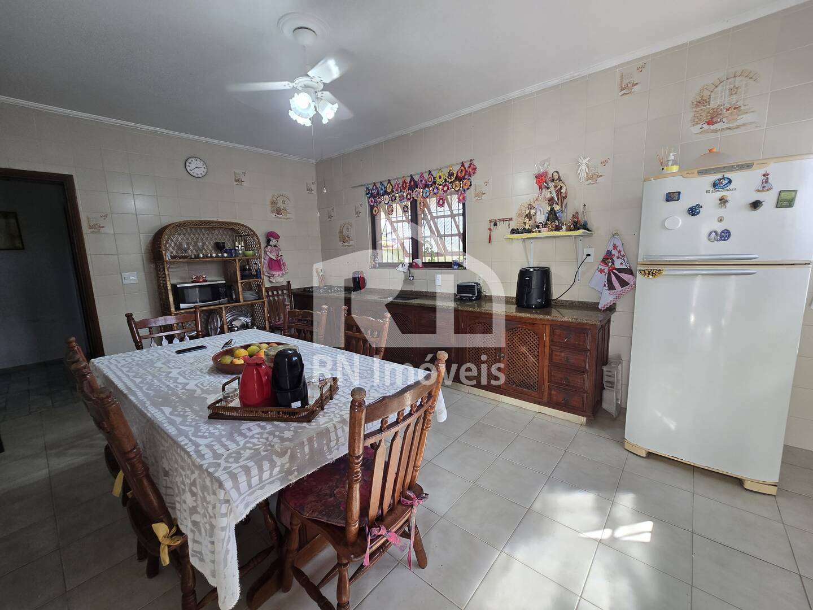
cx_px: 406
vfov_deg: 89.9
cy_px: 305
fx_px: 305
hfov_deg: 106.2
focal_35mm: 13
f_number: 2.2
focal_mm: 2.2
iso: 125
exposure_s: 1/60
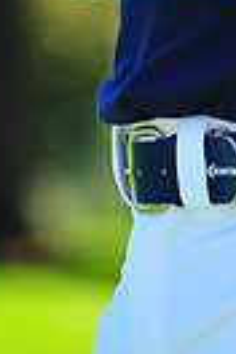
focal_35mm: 789
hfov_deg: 1.7
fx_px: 7758
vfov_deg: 2.6
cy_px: -408
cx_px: 308
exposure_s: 1/400
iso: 200
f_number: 5
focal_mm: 180
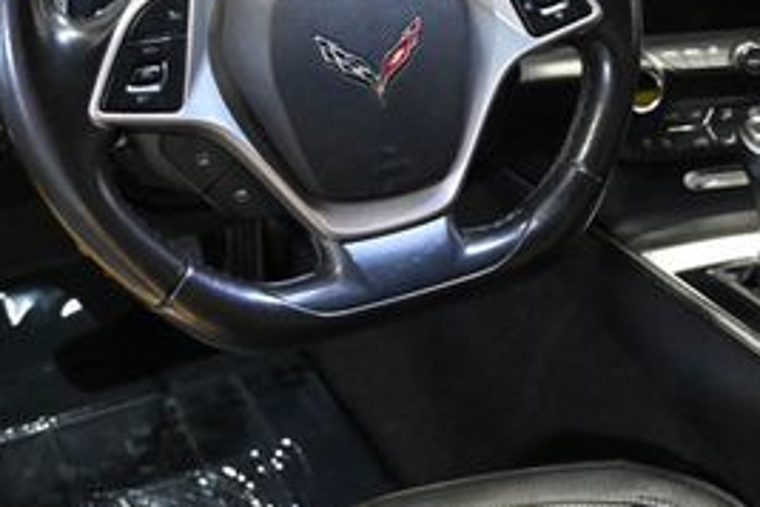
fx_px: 1440
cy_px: 199
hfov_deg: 29.1
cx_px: 584
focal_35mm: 68
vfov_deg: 19.9
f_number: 3.8
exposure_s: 1/60
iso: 4500
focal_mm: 19
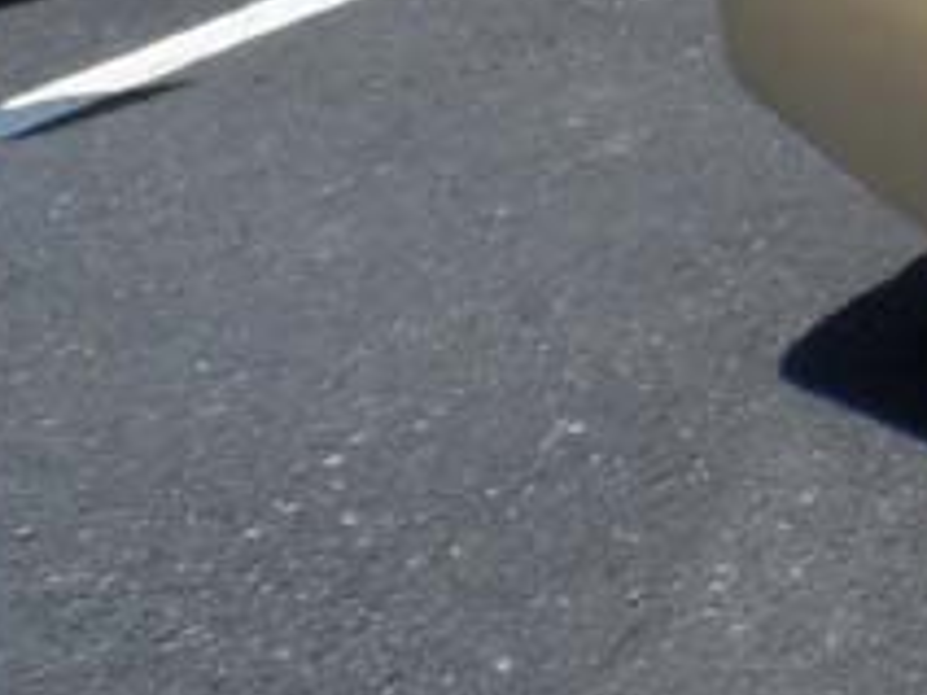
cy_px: -664
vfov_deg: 11.6
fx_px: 3106
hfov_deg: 13.3
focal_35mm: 116
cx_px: 2108
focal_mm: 4
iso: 80
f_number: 4.5
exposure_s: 1/750
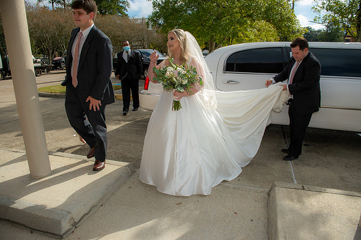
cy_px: 120
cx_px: 180
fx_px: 241
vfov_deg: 53.1
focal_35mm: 24
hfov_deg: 73.8
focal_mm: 24
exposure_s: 1/500
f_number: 5
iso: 64
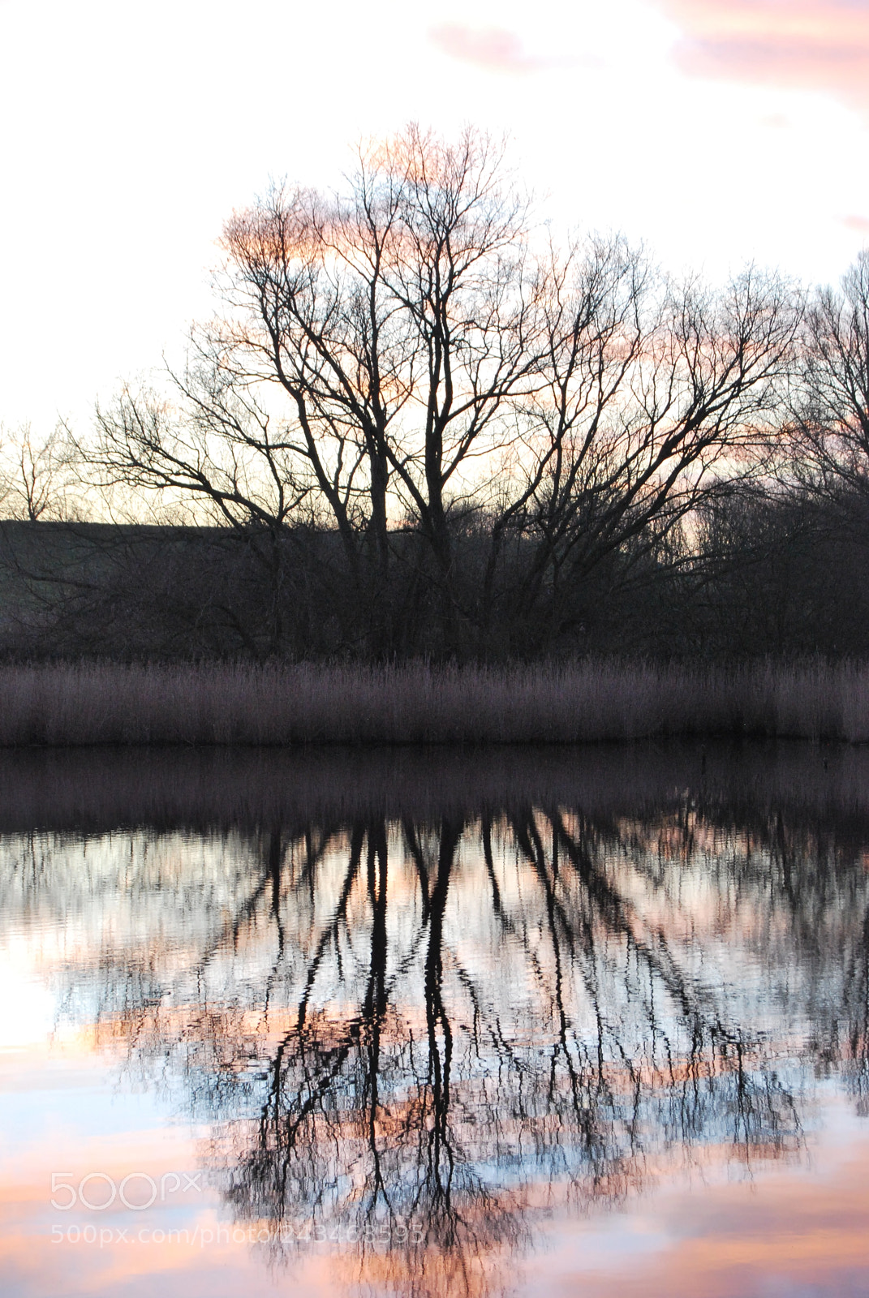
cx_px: 434
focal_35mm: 82
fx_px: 2979
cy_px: 649
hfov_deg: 16.6
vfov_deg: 24.6
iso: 800
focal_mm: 55
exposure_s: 1/30
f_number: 7.1
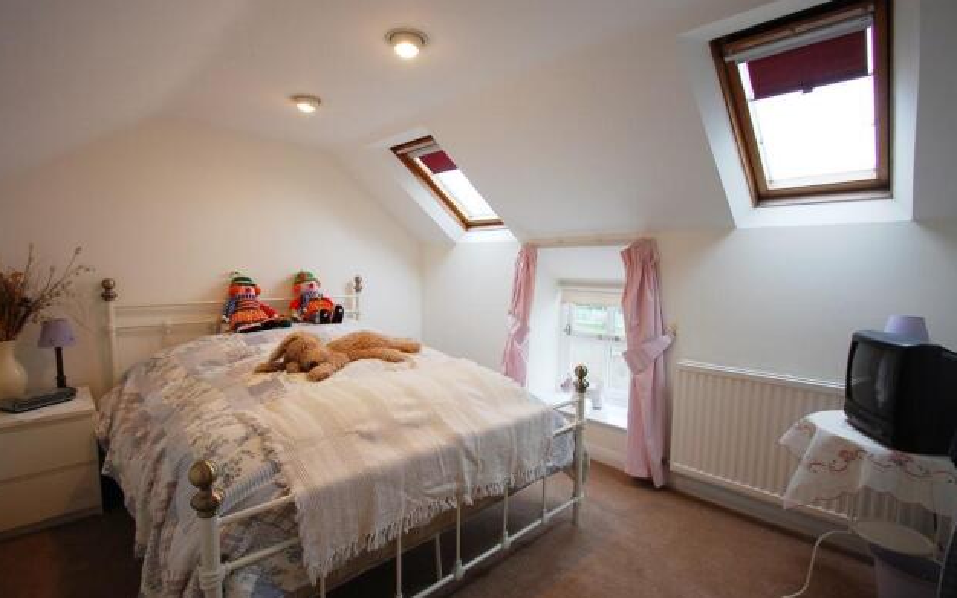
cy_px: 304
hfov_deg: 97.8
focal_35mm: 16
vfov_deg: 71.2
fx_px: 417
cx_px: 468
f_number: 8
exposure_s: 1/40
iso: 400
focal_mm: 10
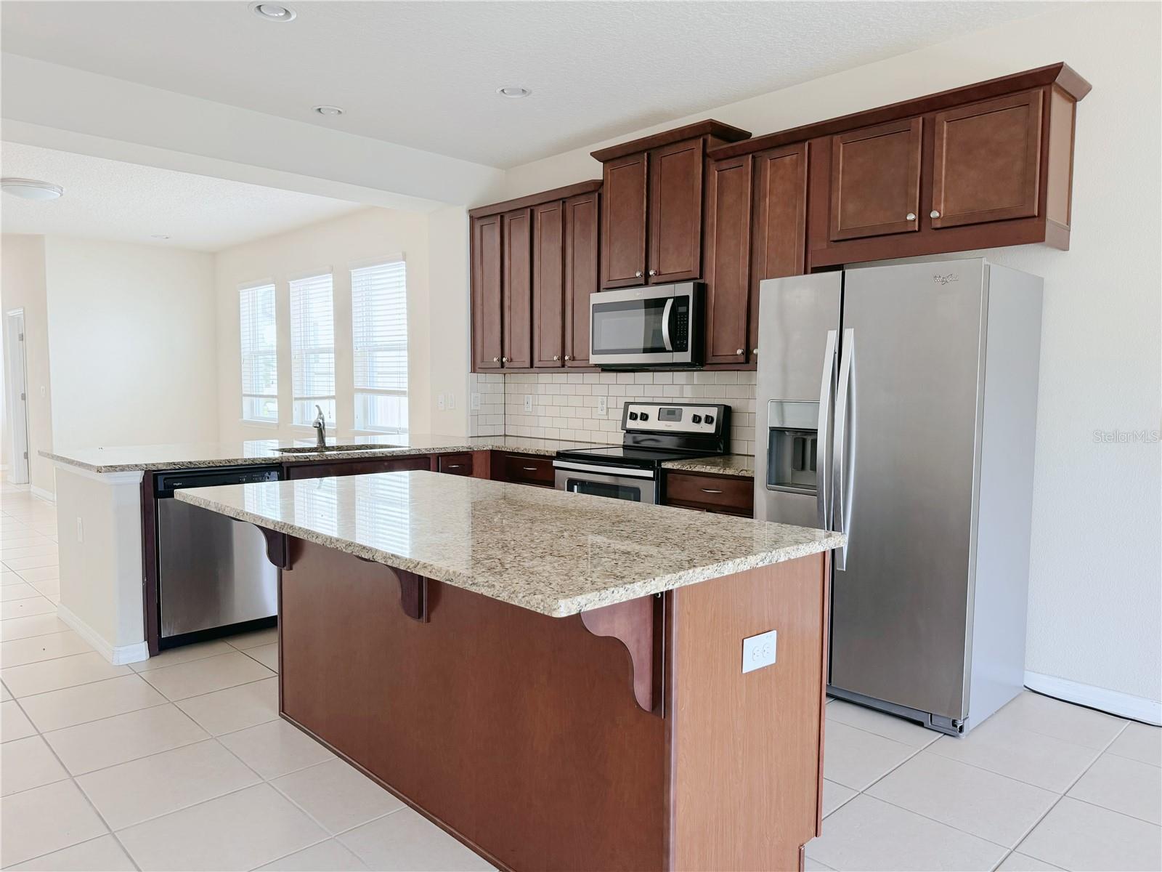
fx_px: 806
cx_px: 581
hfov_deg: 71.6
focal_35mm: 24
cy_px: 436
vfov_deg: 56.8
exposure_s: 1/96
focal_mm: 6.76
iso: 200
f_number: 1.78
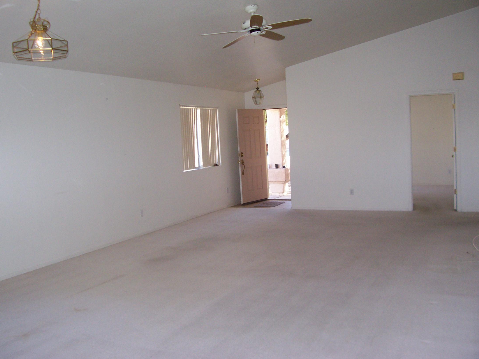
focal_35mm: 36
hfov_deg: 51.3
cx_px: 228
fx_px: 498
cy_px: 170
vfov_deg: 39.6
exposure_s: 1/112
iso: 140
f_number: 2.7
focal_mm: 5.6
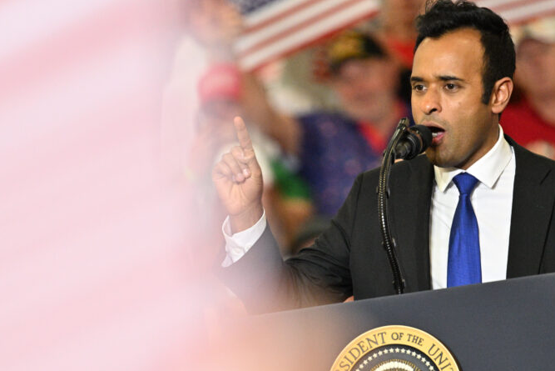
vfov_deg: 2.2
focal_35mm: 614
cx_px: 245
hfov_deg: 3.4
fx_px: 9467
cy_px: 251
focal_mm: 400
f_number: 4.5
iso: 4000
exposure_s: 1/400
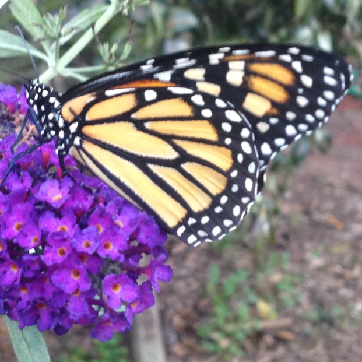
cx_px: 84
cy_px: 157
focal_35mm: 51
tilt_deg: -27.2
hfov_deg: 32.7
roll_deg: -4.8
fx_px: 603
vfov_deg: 33.3
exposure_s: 1/20
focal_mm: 4.28
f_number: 2.4
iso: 100
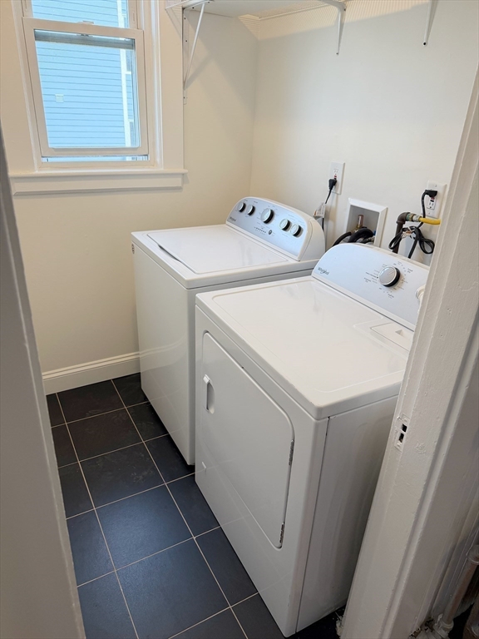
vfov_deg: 71.6
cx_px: 240
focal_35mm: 24
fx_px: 443
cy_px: 320
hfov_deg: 56.8
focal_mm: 6.76
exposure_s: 1/174
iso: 100
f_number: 1.78
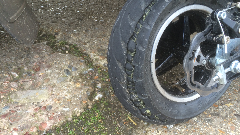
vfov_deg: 36.7
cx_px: 121
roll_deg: -1.4
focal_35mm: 32
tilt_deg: -30.6
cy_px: 63
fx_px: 204
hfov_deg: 61.0
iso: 40
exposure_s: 1/100
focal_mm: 4.15
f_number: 2.2
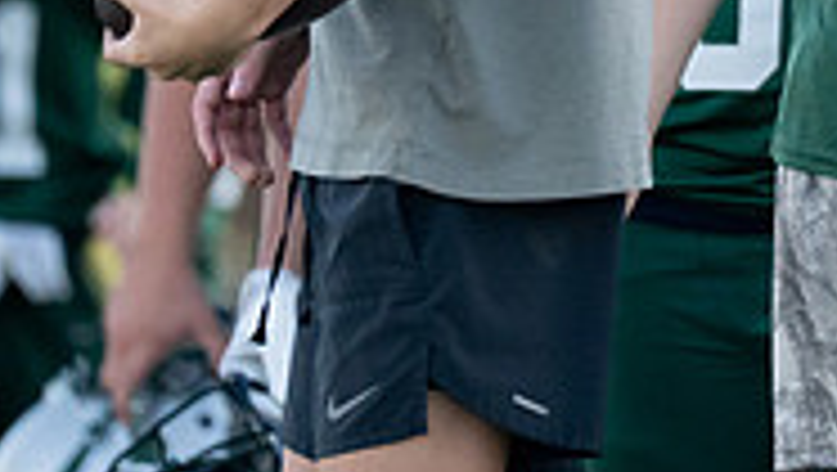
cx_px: 1068
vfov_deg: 1.1
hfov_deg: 1.9
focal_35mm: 1123
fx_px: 24945
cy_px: -469
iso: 800
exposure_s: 1/2500
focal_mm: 200
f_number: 2.8
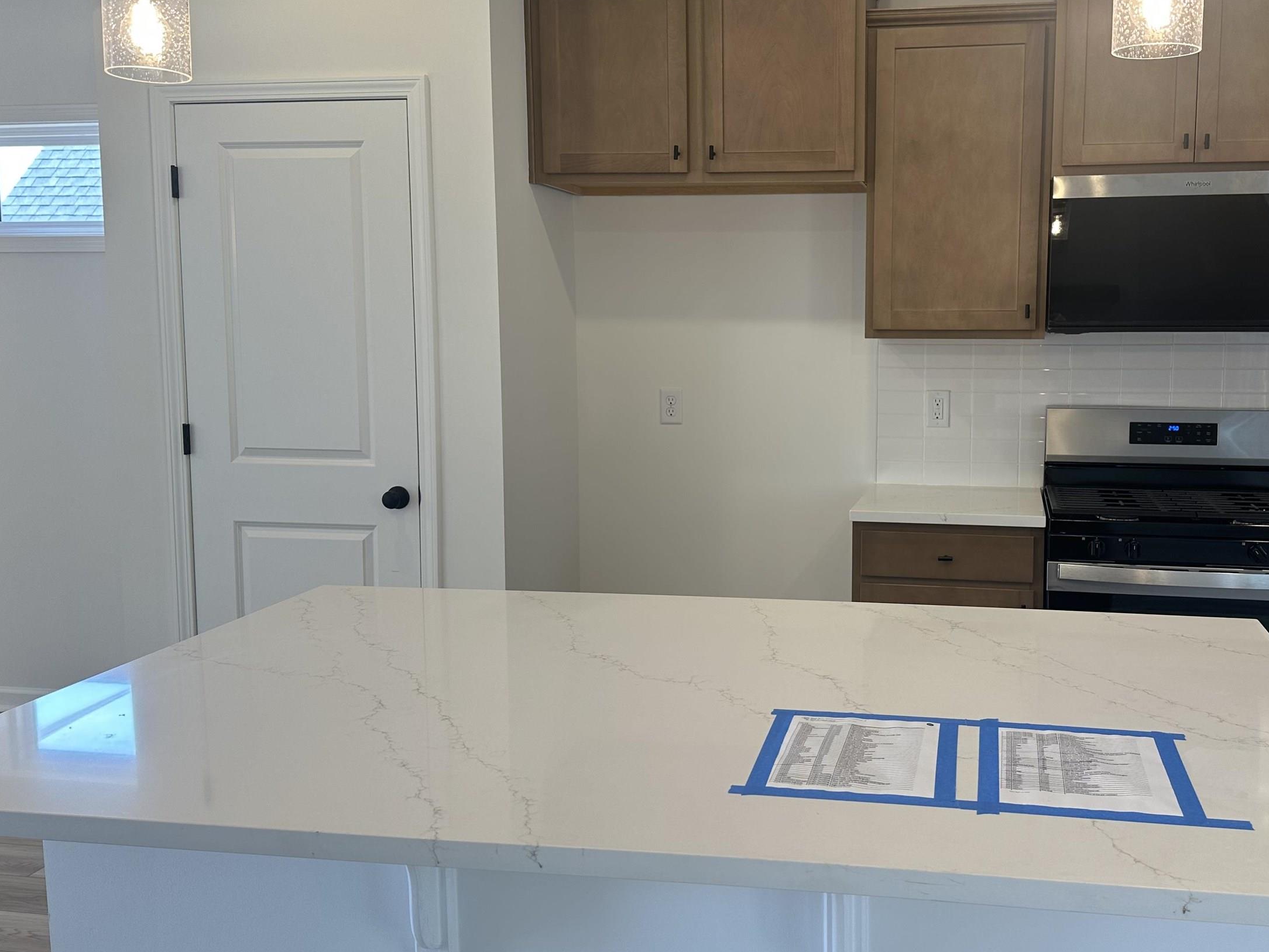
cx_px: 805
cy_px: 446
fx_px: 1246
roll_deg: -0.3
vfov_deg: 41.8
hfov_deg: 53.3
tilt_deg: -5.4
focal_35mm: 34
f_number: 1.78
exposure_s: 1/120
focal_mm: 6.86
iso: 64
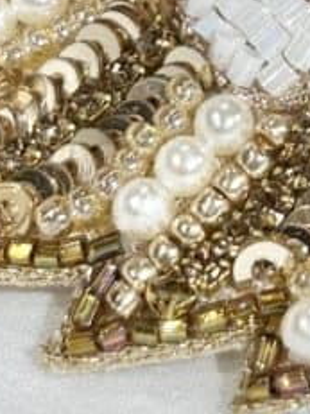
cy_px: -158
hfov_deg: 6.3
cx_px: 462
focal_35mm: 231
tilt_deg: -43.7
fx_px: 2761
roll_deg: +4.4
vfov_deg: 8.4
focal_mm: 5.96
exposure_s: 1/175
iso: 32
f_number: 1.6
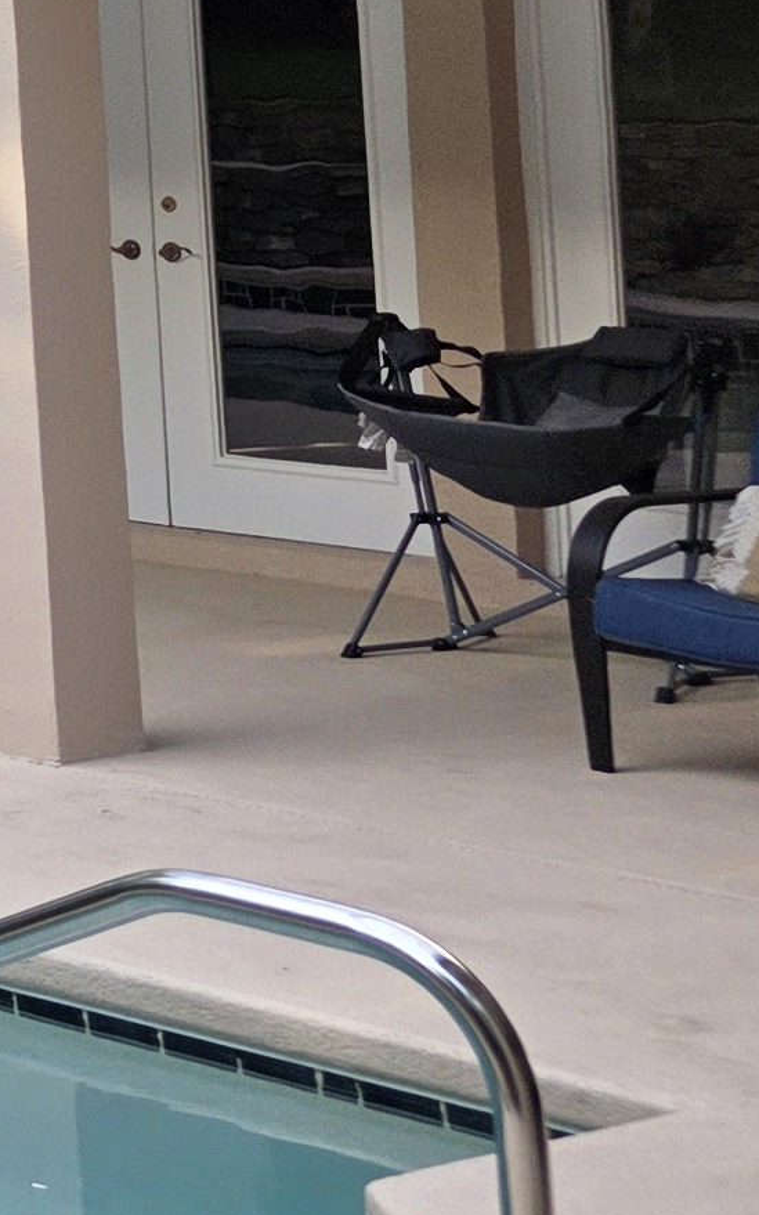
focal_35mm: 111
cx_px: -1848
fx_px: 3675
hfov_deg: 8.7
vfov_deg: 17.8
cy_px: -288
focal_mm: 6.3
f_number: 1.7
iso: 32
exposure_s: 1/180
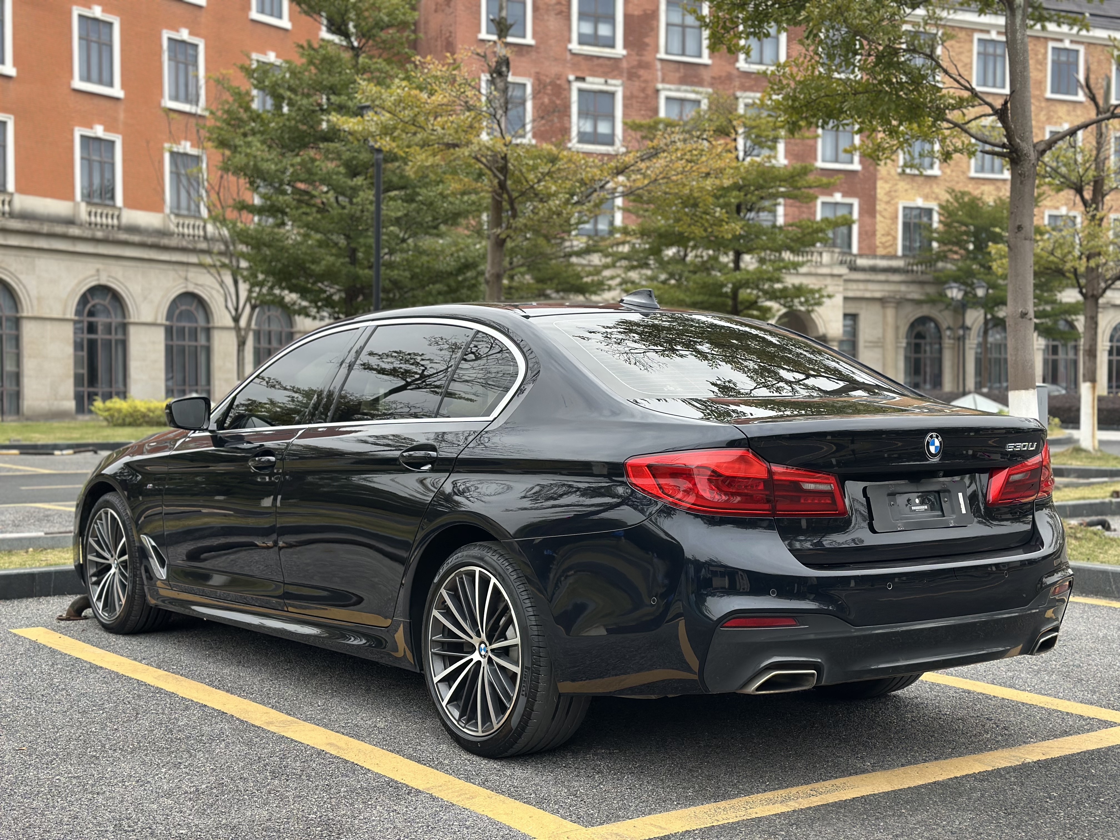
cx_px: 560
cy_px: 420
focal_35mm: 48
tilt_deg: -1.1
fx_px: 1553
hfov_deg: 39.7
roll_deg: +0.0
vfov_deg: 30.3
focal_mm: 6.86
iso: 80
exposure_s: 1/745
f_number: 1.78
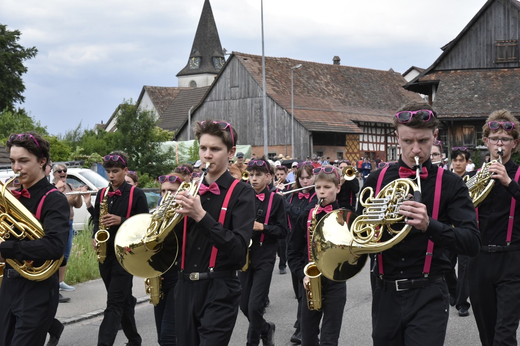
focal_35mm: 62
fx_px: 895
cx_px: 260
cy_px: 173
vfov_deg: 21.9
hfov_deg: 32.4
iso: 3200
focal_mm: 62
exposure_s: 1/2000
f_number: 11
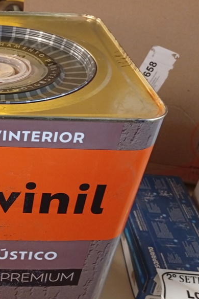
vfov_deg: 40.1
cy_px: 182
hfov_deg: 25.4
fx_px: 406
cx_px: -23
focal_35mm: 49
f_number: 1.8
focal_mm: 3.98
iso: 1042
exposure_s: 1/20
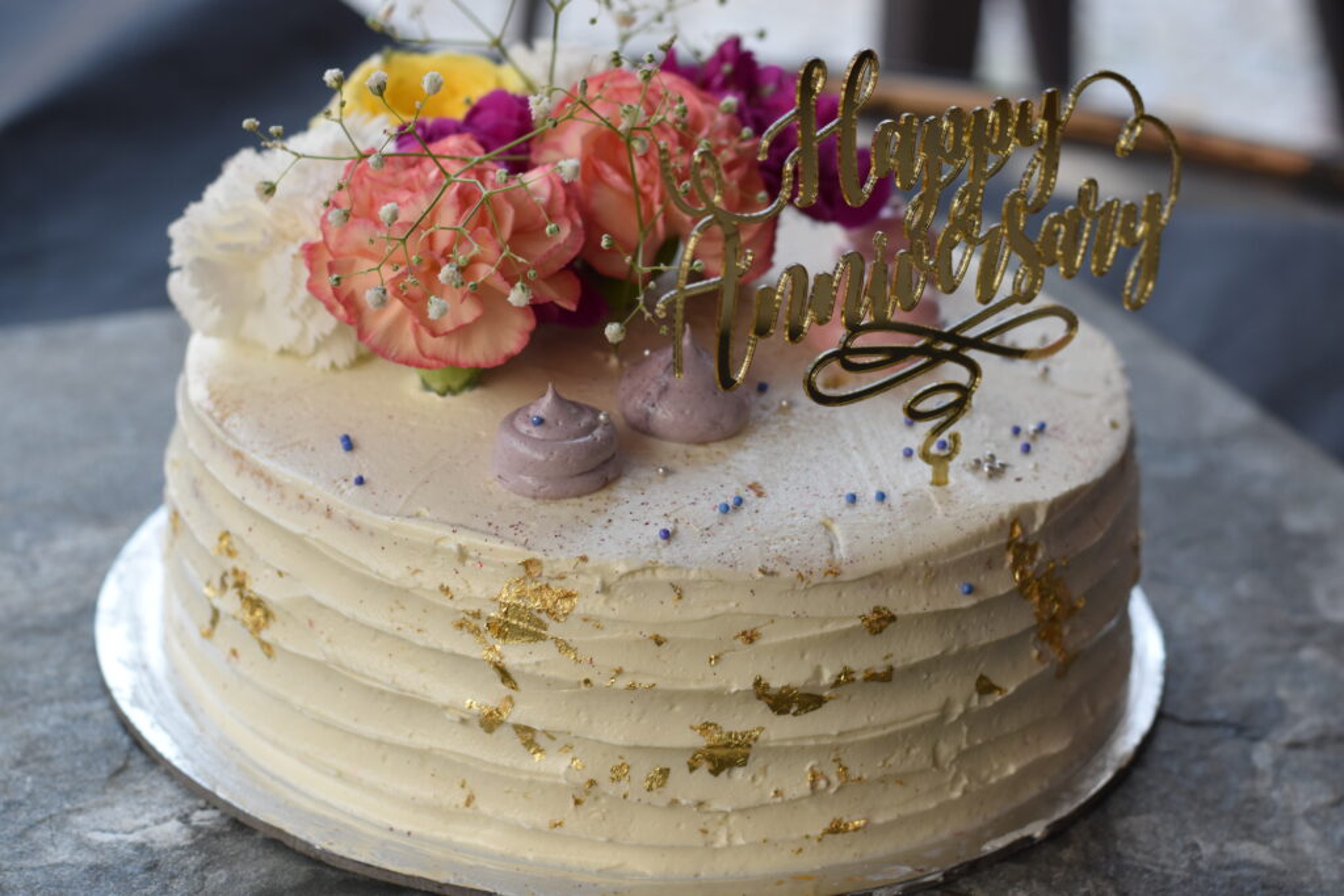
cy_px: 448
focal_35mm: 75
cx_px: 672
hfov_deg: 27.0
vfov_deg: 18.2
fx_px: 2800
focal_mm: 50
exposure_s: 1/80
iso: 400
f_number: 4.5
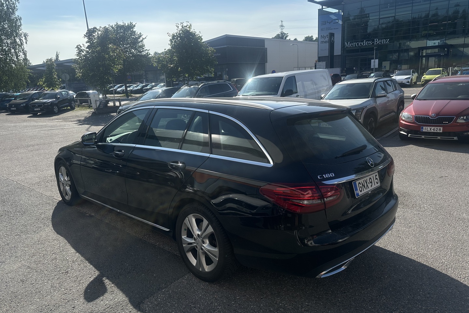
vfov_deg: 51.2
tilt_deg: -14.0
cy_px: 169
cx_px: 234
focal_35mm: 25
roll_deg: +3.1
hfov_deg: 71.5
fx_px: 326
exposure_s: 1/5525
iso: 80
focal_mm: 6.86
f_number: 1.78
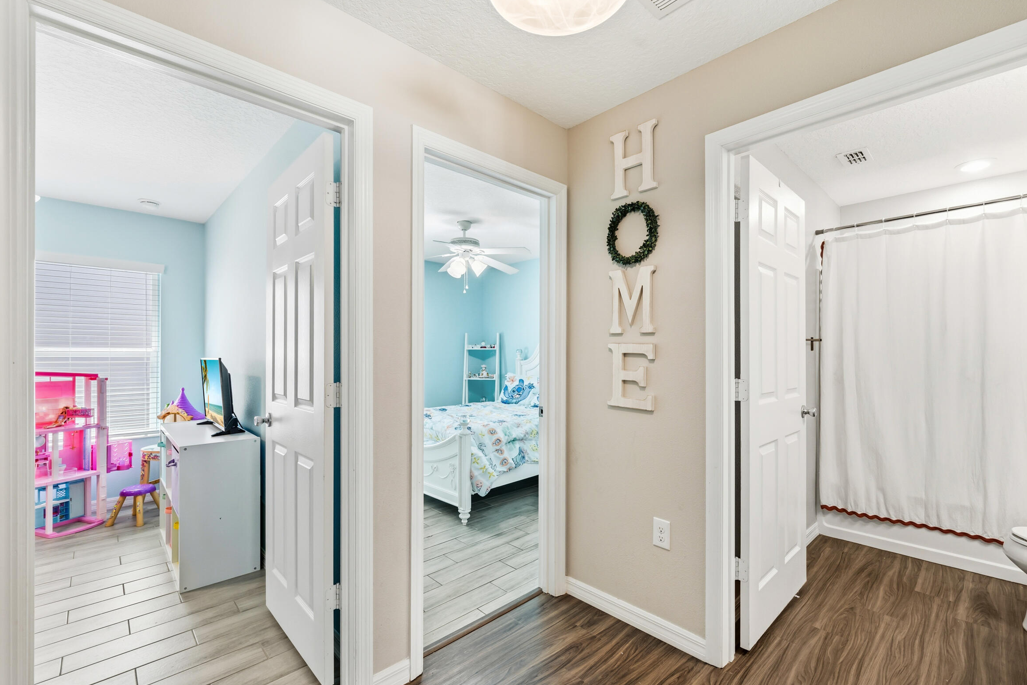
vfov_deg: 77.3
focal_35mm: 15
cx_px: 524
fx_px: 428
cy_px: 354
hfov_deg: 100.4
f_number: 9
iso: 250
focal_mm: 14
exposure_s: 1/1.67
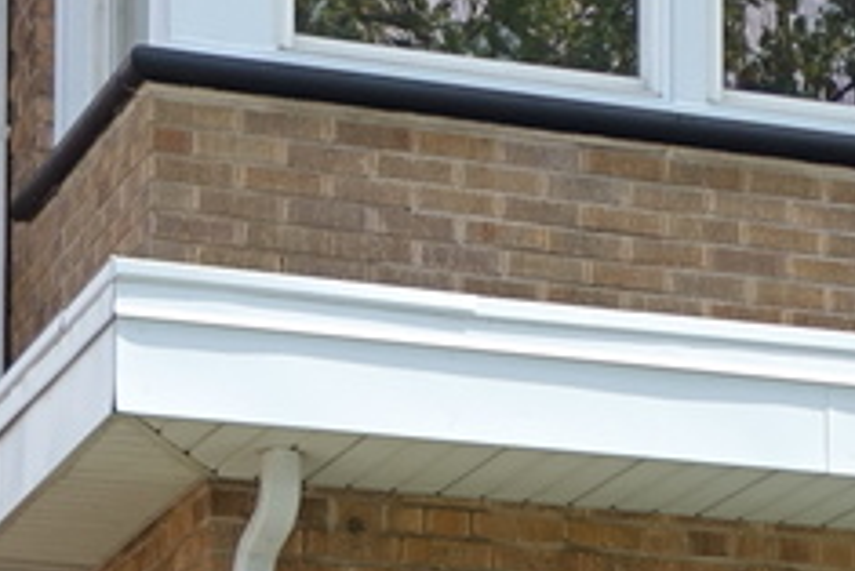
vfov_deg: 6.4
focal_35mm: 207
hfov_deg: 9.5
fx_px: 4919
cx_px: 1514
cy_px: 1309
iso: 125
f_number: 2.8
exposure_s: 1/640
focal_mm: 10.91
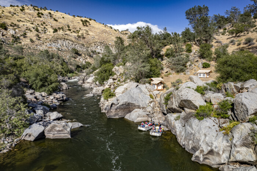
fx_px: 157
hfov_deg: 78.6
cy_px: 86
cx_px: 128
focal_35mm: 22
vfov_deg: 57.2
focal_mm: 8.38
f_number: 2.8
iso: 100
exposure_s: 1/80
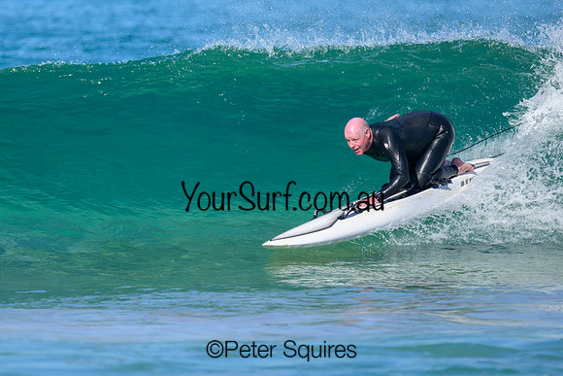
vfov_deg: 1.3
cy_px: 135
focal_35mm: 1032
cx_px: 225
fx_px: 16136
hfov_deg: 2.0
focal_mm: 800
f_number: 6.3
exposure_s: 1/2000
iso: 320
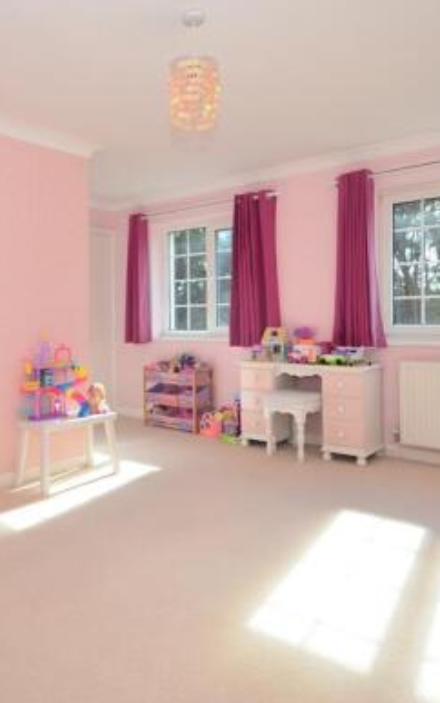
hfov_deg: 39.8
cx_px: 127
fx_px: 595
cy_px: 314
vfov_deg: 61.1
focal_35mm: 31
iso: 640
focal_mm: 12
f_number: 6.3
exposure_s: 1/200
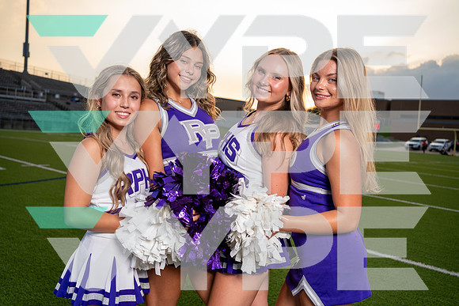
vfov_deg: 37.9
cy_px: 153
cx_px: 230
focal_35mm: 35
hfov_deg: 54.4
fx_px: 446
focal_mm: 35
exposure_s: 1/250
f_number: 4
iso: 400
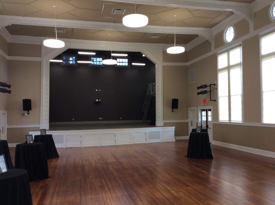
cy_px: 102
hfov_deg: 56.9
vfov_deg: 44.0
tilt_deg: +3.8
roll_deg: +1.9
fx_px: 254
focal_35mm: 32
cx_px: 138
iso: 40
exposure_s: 1/40
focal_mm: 3.3
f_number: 2.4
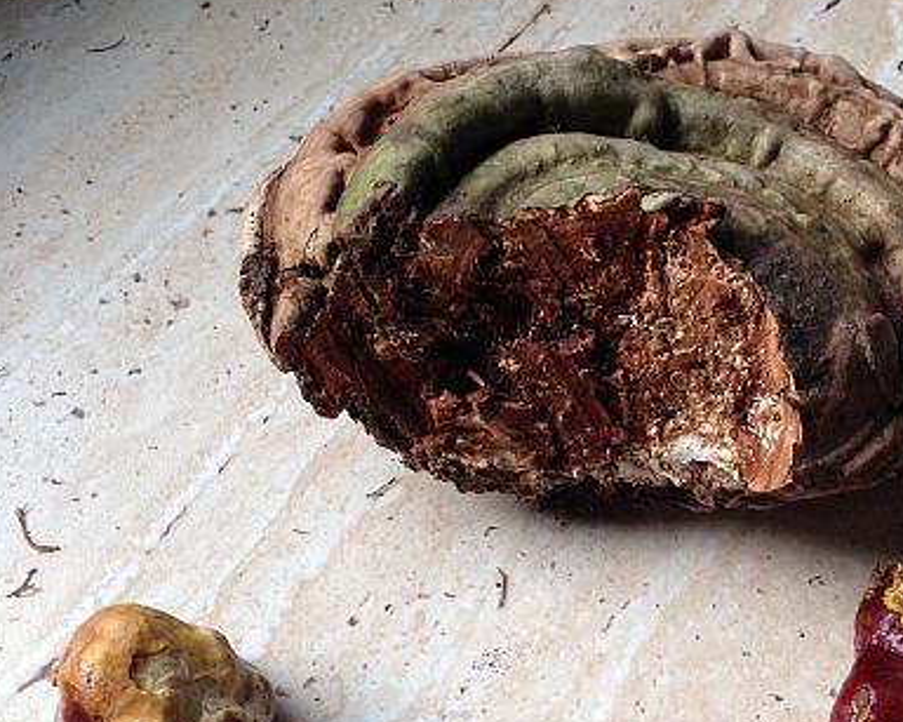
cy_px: 417
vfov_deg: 29.1
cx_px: 567
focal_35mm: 52
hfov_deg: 35.8
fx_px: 1389
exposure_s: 1/30
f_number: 2.4
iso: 50
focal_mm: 4.12
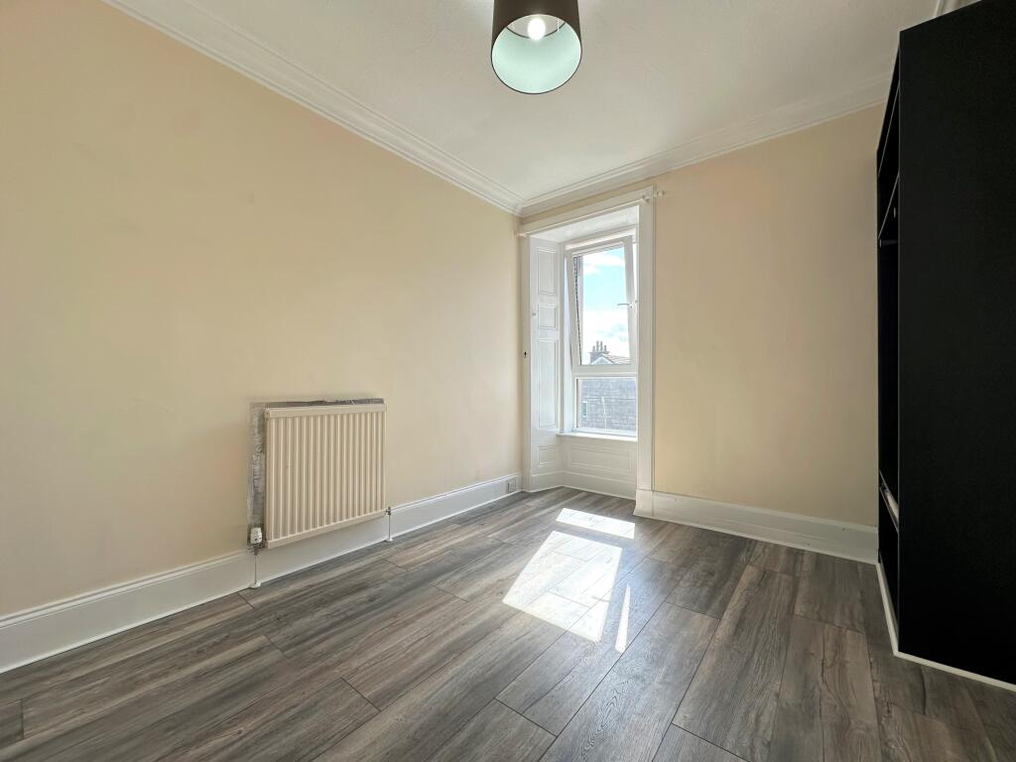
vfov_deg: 85.7
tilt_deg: +1.1
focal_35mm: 14
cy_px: 381
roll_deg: -0.8
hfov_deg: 102.1
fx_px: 411
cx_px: 508
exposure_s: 1/259
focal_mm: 2.22
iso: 40
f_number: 2.2
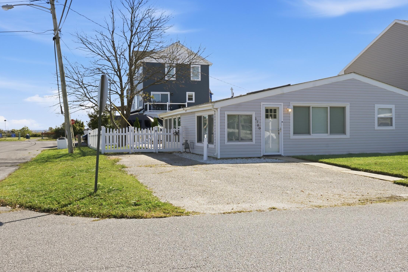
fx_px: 431
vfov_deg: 35.0
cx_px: 232
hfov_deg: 50.5
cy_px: 127
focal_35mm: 38
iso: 100
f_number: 11
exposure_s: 1/80
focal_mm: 28
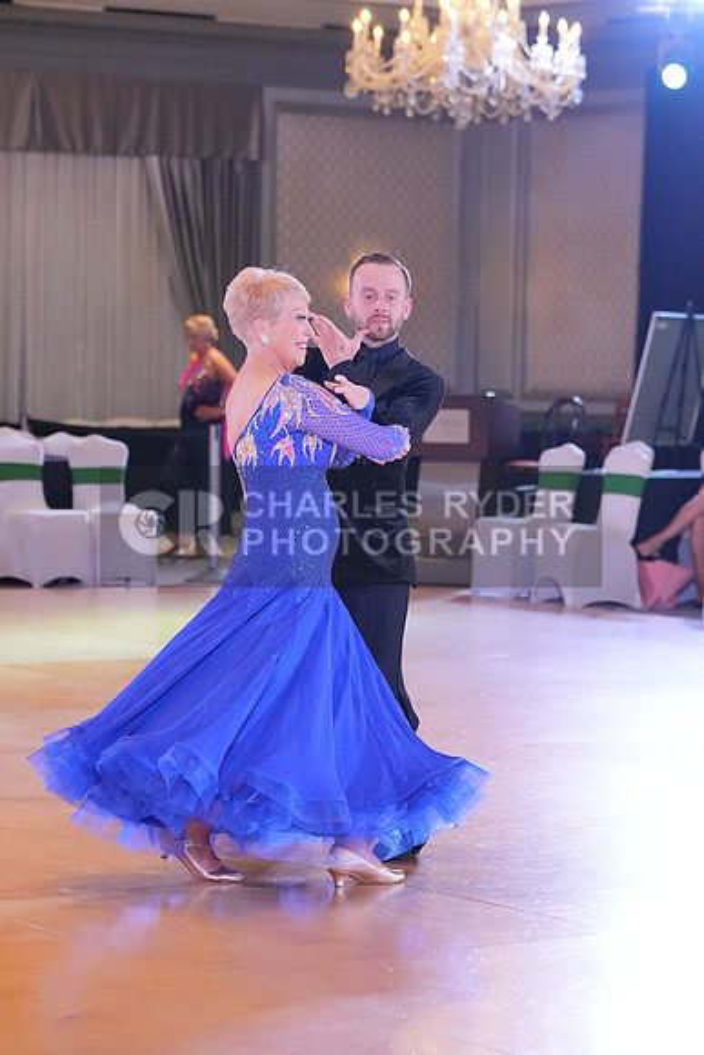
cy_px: 528
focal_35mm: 118
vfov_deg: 17.3
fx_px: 3459
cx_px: 352
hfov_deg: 11.6
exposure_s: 1/500
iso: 6400
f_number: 3.2
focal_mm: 79
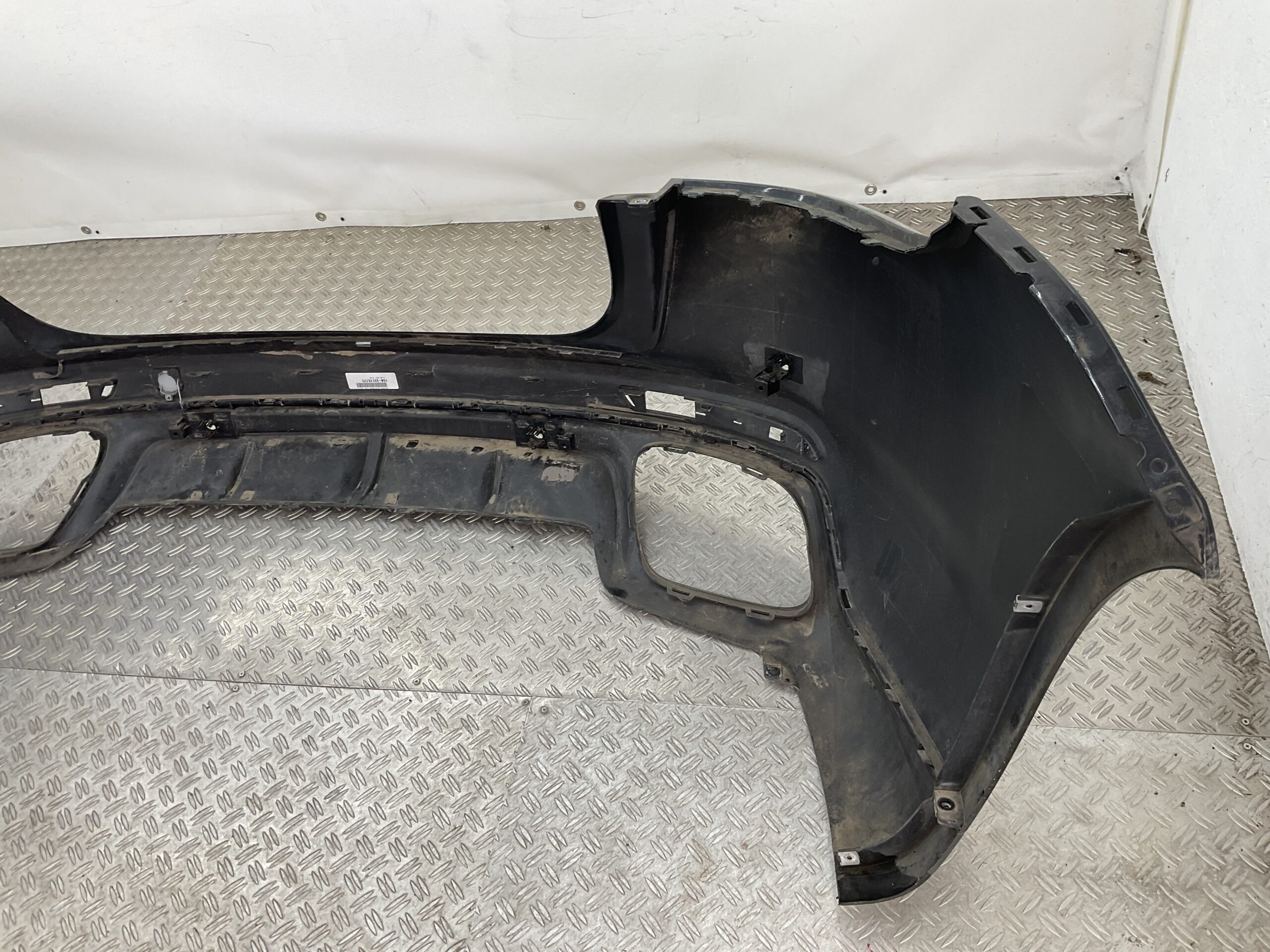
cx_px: 635
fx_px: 1064
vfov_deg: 48.2
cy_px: 476
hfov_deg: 61.7
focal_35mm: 29
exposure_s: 1/100
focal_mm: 3
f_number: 1.8
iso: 25
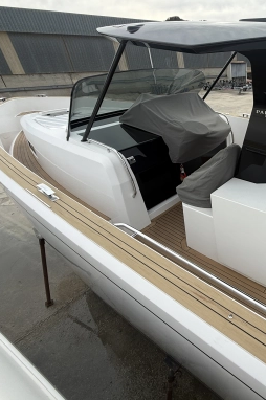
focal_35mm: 21
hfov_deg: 50.6
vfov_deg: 81.2
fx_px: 233
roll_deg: +0.7
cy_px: 189
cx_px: 252
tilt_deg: -29.2
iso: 50
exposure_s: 1/820
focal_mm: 2.22
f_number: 2.2
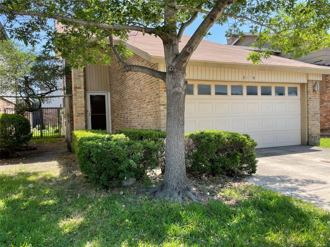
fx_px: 248
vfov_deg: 53.1
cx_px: 165
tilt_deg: -1.0
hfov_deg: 67.3
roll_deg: +1.6
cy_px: 124
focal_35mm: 26
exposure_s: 1/882
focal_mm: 4.2
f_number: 1.6
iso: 32
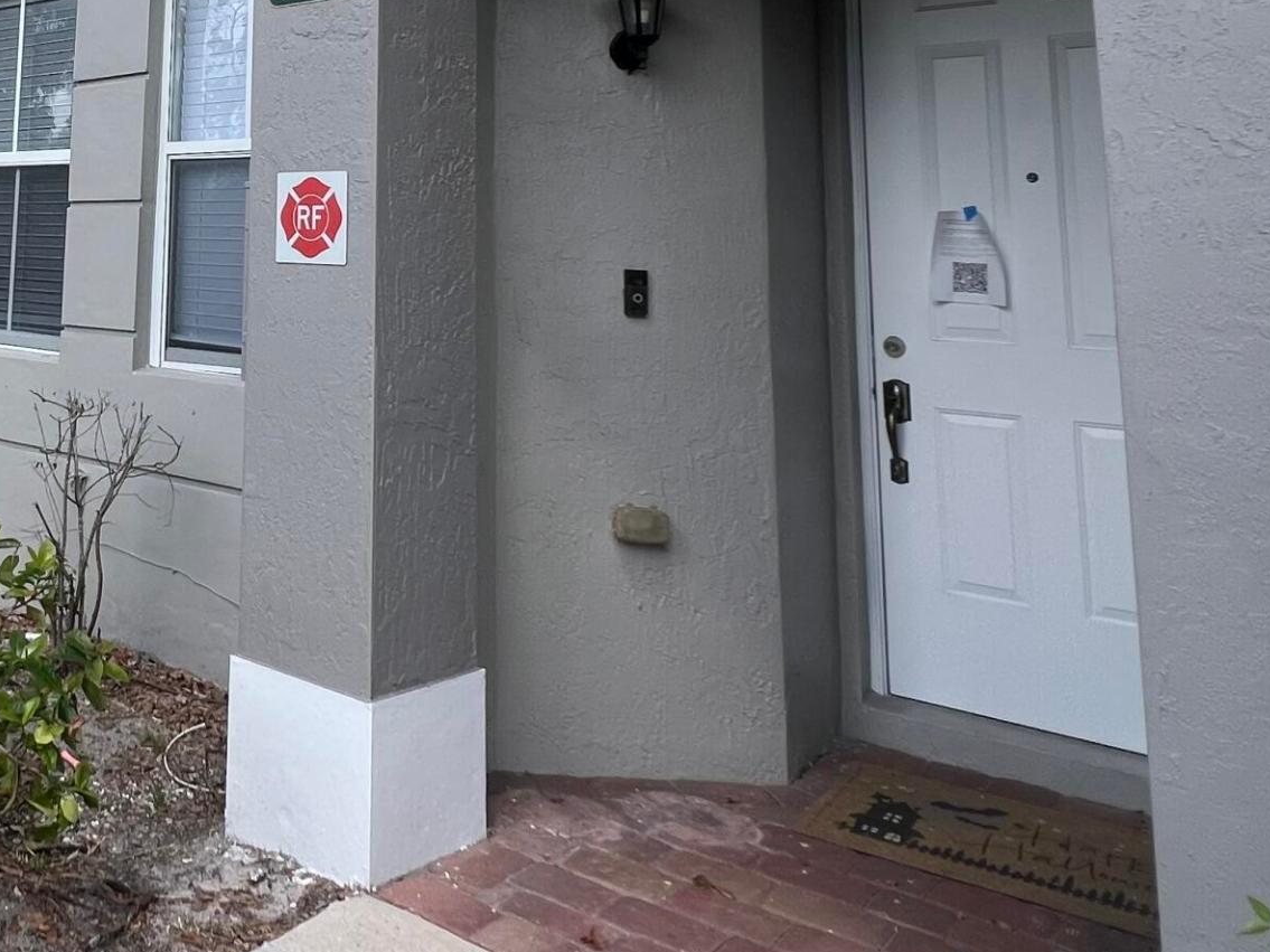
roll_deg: -1.8
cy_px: 74
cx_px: 156
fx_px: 1211
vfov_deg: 39.5
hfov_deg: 50.0
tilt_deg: +8.0
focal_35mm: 33
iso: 32
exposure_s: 1/633
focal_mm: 1.57
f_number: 1.8
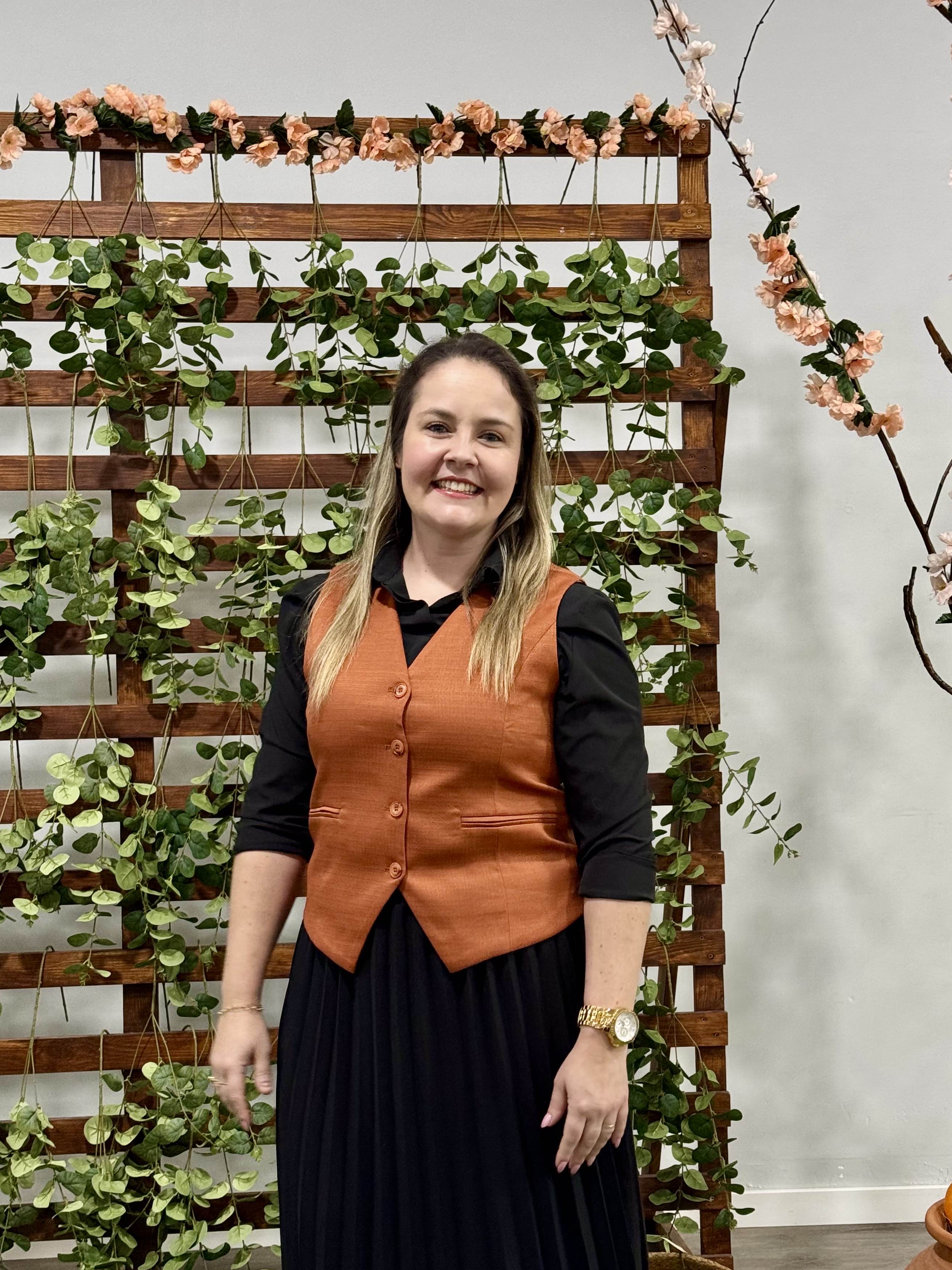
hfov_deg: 26.6
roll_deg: +0.7
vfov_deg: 34.9
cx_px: 501
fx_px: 2017
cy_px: 681
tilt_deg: -5.1
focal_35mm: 55
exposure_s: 1/33
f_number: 1.78
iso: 200
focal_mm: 6.76
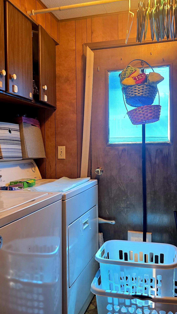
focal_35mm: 34
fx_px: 284
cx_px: 94
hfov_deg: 34.6
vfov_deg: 58.0
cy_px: 155
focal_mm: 6.3
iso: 200
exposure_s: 1/120
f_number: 1.7
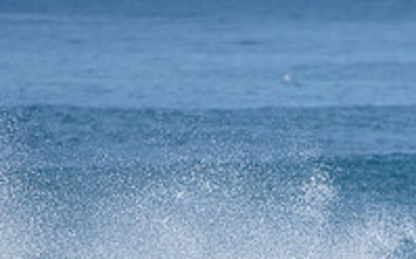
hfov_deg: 1.4
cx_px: 276
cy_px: 381
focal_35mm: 1489
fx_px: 16867
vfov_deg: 0.9
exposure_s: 1/2500
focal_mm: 500
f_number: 5.6
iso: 180
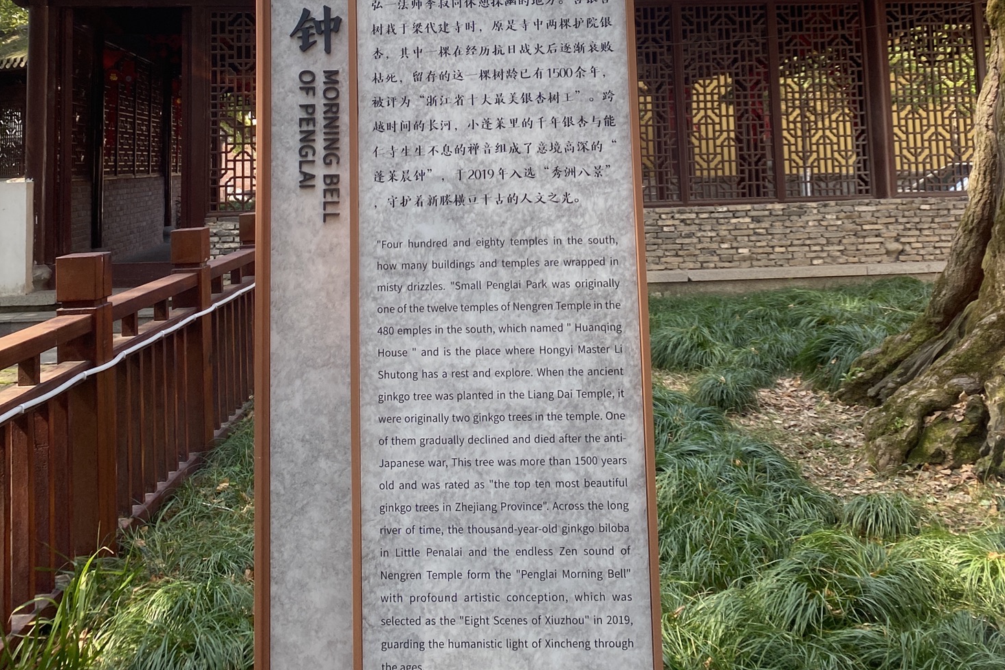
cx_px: 493
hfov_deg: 51.9
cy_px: 48
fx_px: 1033
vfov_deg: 33.7
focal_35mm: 37
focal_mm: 4.25
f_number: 1.8
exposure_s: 1/517
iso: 32
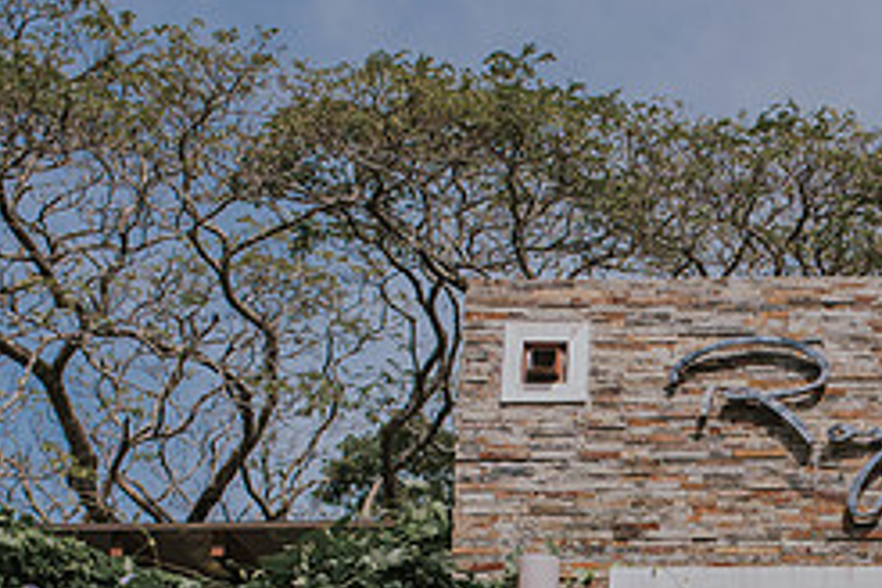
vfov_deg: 14.7
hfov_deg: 21.8
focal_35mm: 90
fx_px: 2205
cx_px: 886
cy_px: 694
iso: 400
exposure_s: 1/4000
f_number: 5
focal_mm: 35
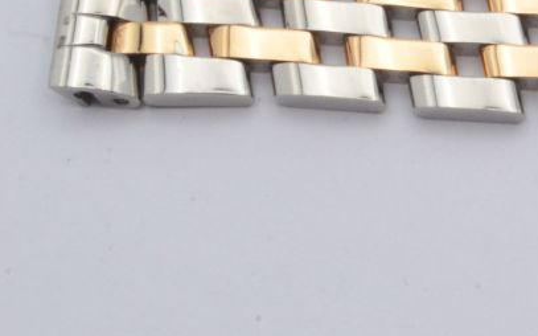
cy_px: -14
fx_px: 2902
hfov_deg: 10.3
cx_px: 790
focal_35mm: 198
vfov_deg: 6.6
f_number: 29
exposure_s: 1/30
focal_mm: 44
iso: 1250
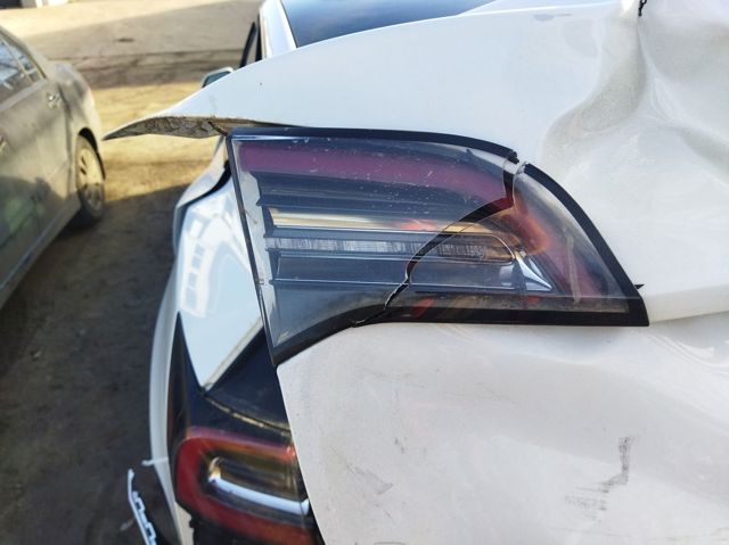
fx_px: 568
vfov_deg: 51.3
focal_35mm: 27
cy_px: 272
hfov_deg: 65.4
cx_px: 364
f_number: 1.79
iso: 99
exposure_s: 1/506
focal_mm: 4.71
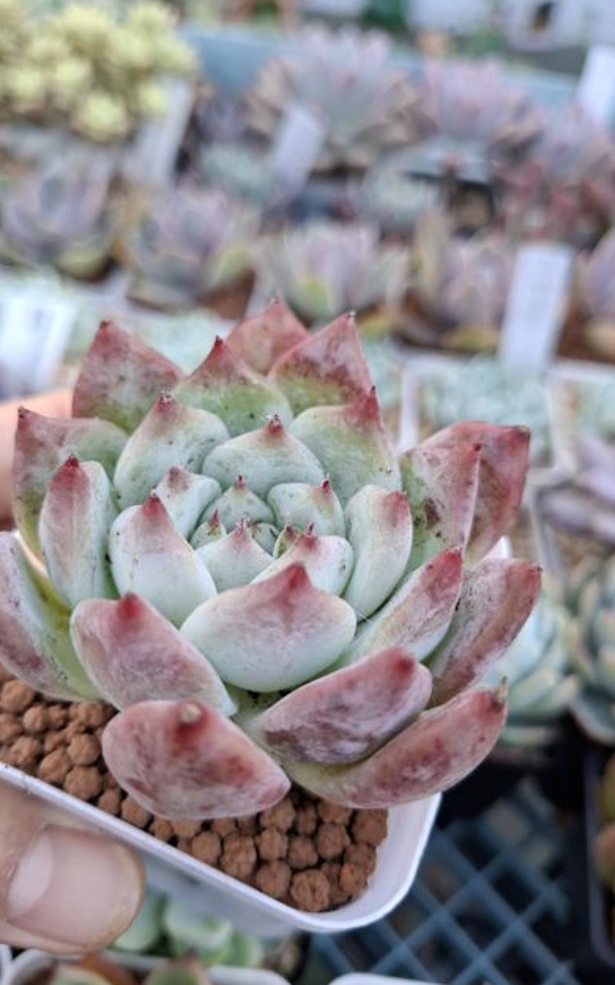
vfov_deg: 72.5
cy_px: 497
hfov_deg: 49.3
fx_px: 670
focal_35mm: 25
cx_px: 308
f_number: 1.8
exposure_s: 1/100
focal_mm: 5.54
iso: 100
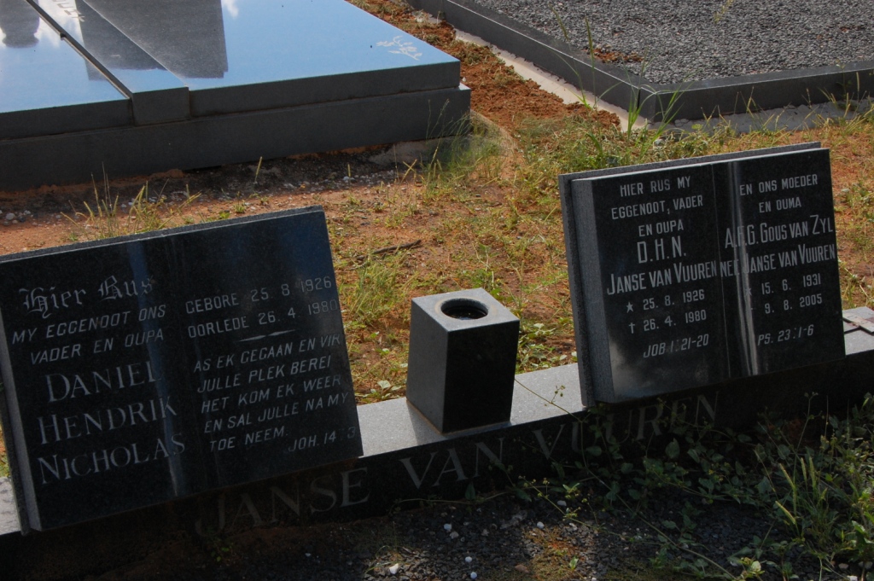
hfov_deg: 35.1
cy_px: 290
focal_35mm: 57
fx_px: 1383
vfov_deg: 23.7
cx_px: 437
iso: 400
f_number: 18
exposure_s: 1/80
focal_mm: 38
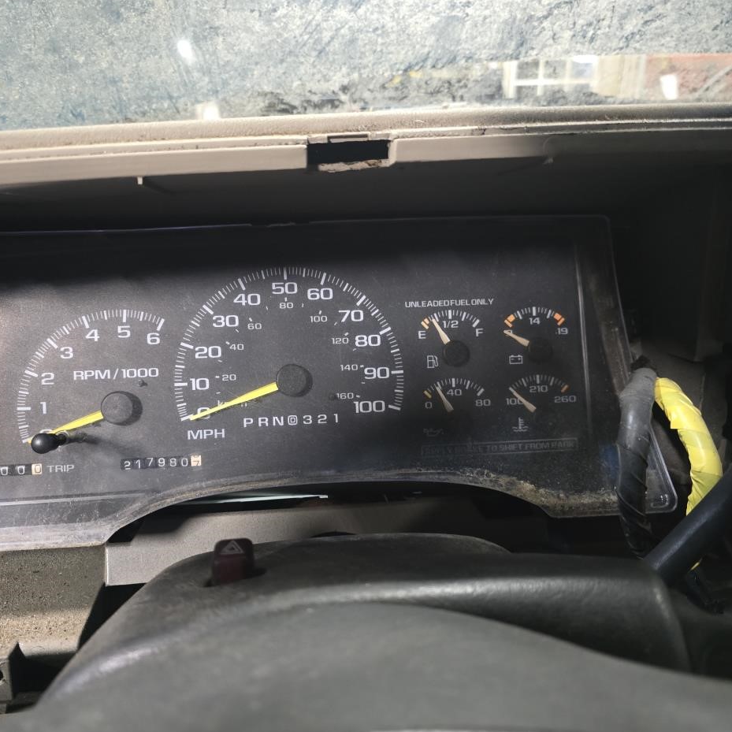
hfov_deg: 57.1
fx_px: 670
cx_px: 321
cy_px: 377
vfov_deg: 57.3
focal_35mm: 28
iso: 1250
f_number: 1.7
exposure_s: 1/40
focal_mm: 6.3
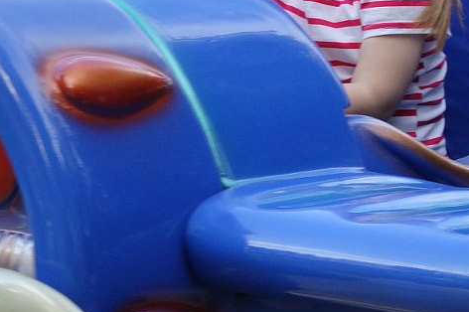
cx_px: 109
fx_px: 3398
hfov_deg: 7.9
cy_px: -99
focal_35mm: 261
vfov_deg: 5.2
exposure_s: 1/250
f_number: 4.5
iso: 250
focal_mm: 28.5
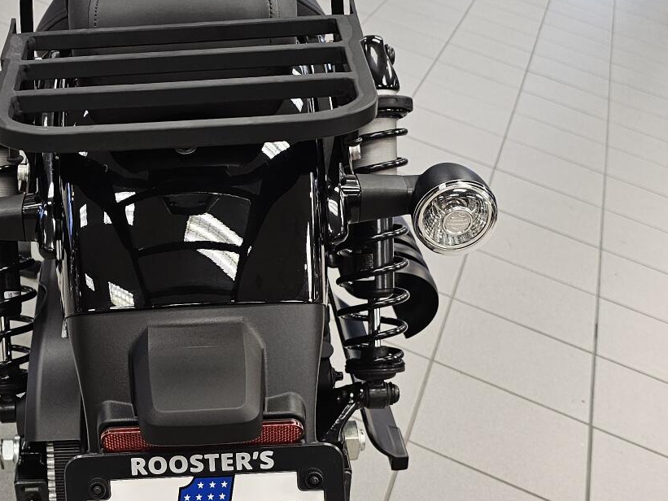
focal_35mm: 56
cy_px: 368
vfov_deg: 25.8
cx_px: 133
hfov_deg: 33.3
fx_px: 1081
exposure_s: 1/120
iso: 200
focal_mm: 6.3
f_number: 1.7
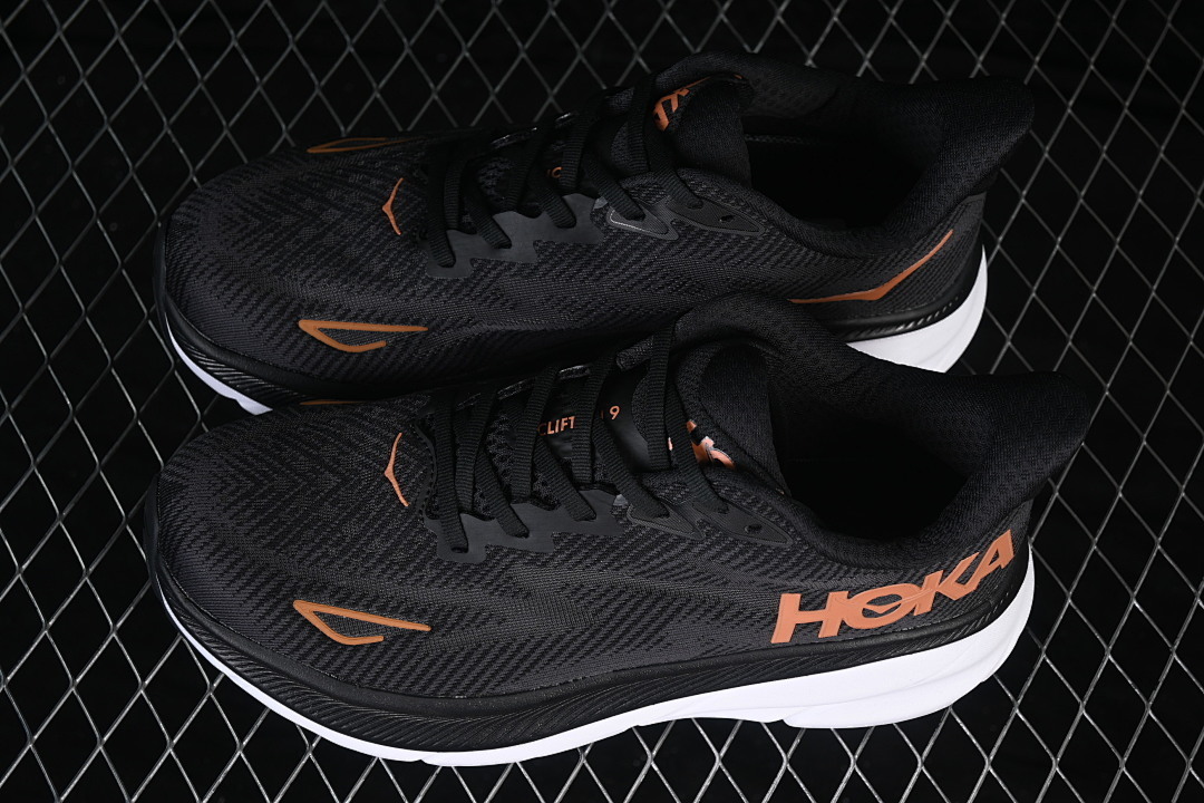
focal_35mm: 75
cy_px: 402
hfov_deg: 27.0
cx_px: 602
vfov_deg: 18.2
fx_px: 2508
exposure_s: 1/50
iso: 160
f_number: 6.3
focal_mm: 50
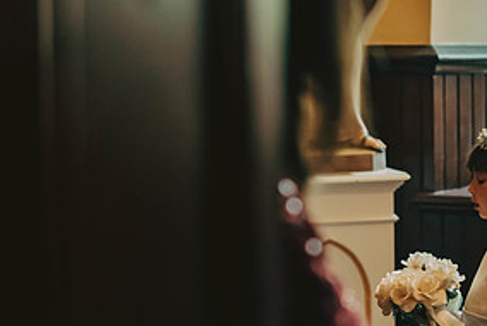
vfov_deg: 13.5
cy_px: 181
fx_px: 1381
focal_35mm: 102
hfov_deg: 19.5
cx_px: 472
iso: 1250
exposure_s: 1/160
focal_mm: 50
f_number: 2.2
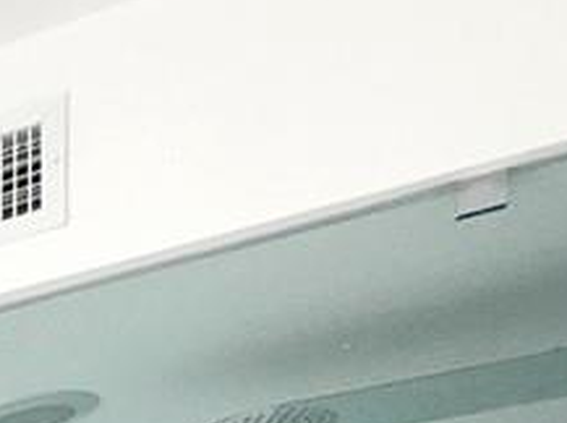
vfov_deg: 11.4
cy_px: 1148
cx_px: -988
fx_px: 1570
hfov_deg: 12.5
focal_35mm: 96
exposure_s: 1/120
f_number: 2.2
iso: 40
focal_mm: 1.74
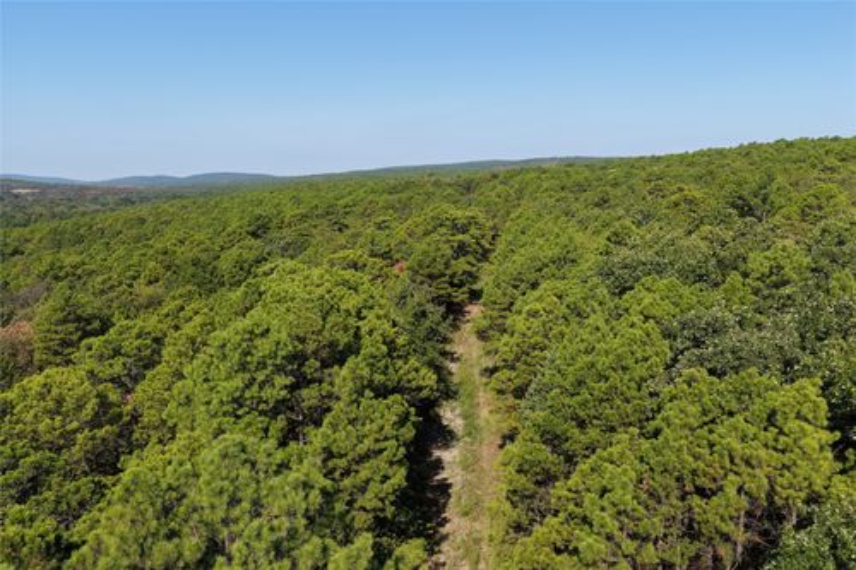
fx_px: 666
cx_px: 428
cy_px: 285
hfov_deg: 65.5
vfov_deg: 46.4
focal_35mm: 28
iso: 125
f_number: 2.8
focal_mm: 14.45
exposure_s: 1/1250
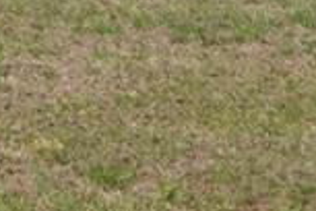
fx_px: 2115
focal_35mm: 241
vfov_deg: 5.3
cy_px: -459
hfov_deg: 7.5
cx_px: -624
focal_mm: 24
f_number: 7.1
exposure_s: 1/200
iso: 100
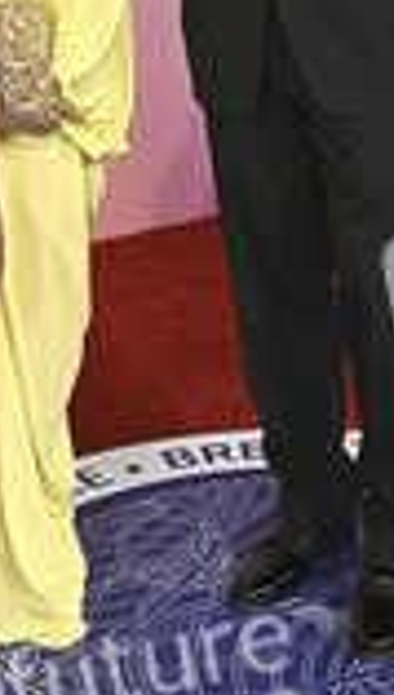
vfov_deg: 15.9
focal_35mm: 133
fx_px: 2456
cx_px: 208
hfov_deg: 9.2
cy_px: 58
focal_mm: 50
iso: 2000
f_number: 4
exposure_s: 1/320
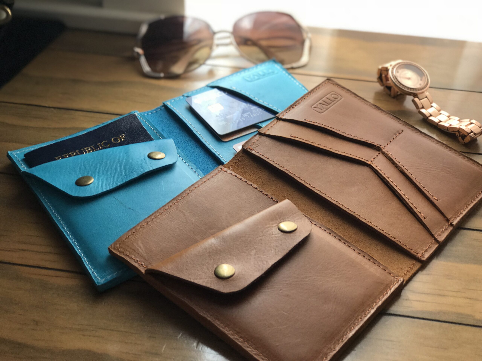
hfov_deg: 33.8
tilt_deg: -41.6
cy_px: 180
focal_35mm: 57
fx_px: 794
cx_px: 241
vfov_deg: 25.7
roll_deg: -1.4
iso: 40
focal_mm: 6.6
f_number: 2.8
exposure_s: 1/99
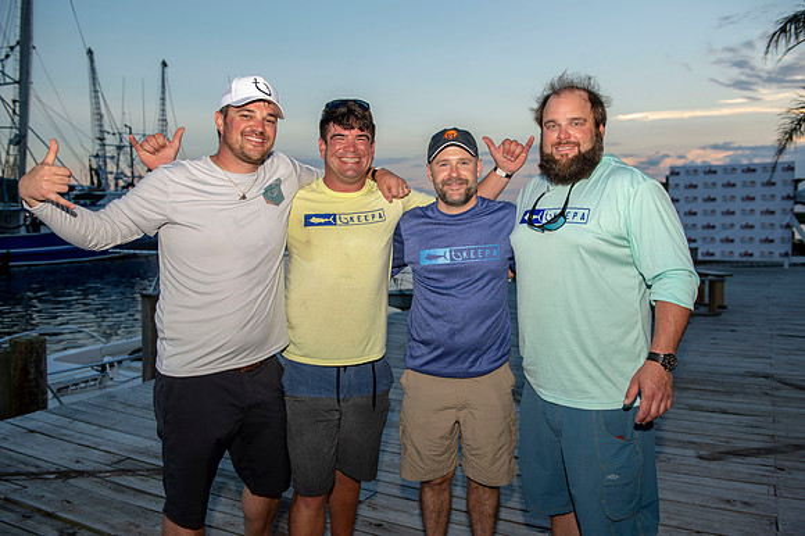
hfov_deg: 60.3
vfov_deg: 42.3
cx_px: 402
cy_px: 268
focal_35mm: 31
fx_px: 693
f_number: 4.5
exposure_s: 1/160
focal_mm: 31
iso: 200
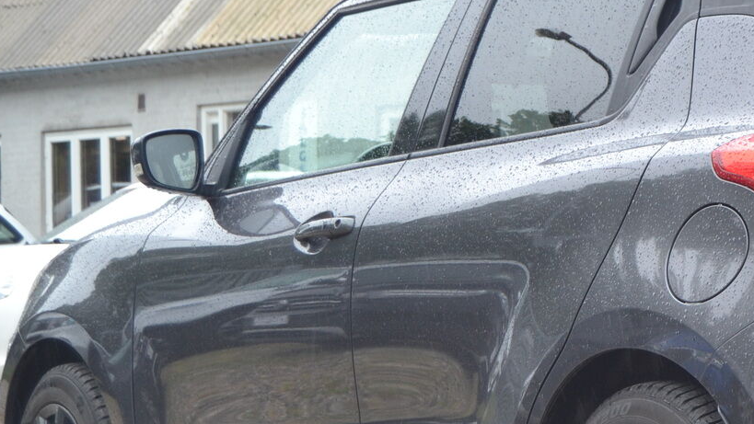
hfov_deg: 15.1
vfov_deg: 8.7
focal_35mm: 140
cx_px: 742
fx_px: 2799
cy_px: 277
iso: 400
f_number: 5.6
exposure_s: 1/125
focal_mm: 38
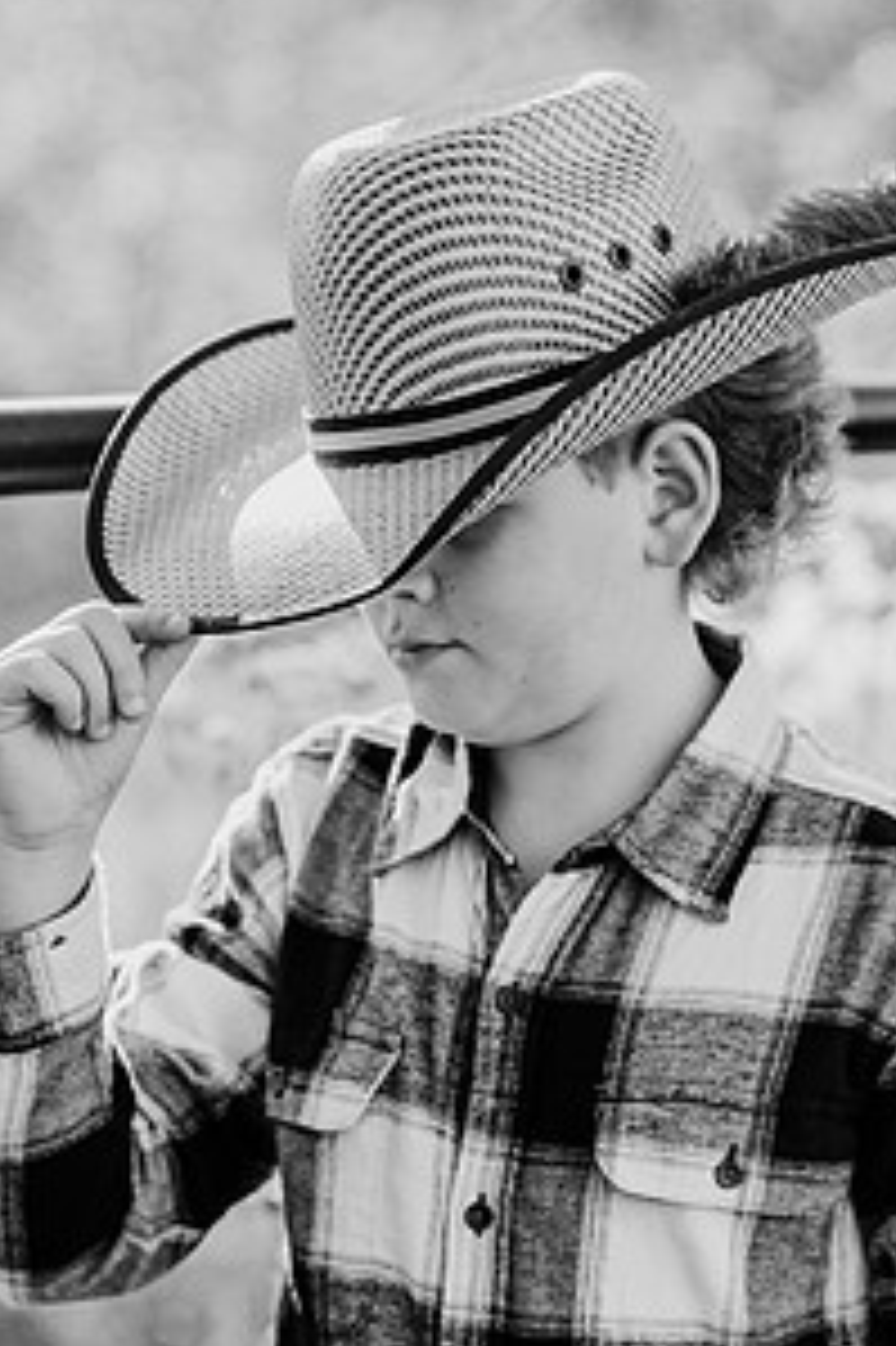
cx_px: 410
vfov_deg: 16.0
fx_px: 4784
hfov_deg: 10.7
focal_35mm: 128
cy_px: 621
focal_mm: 85
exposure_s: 1/250
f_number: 2.8
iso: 160
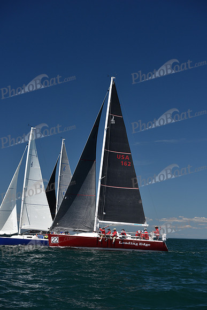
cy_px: 155
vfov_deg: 28.8
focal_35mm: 70
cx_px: 104
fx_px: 603
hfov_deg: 19.5
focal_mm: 70
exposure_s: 1/800
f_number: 5.6
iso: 250
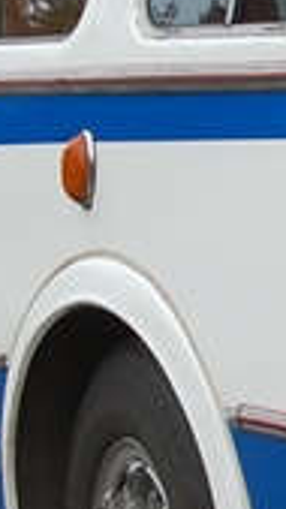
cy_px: 178
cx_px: 446
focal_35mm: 176
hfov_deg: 6.8
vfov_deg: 12.2
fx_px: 2371
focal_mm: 21
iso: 400
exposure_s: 1/250
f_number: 10
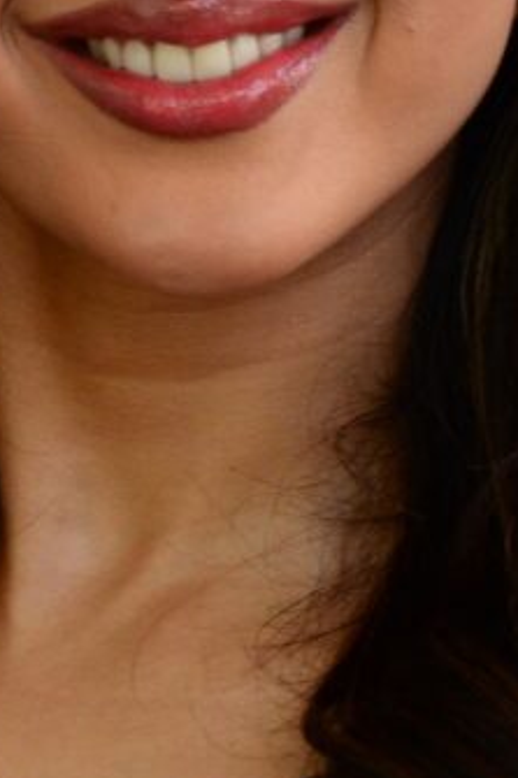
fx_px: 11768
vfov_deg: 3.8
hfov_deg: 2.5
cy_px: 339
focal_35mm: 545
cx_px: 114
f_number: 5.6
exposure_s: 1/125
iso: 1000
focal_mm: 105
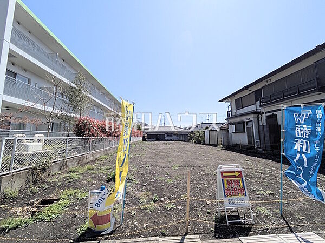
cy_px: 122
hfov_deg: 102.1
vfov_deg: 85.7
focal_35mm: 14
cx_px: 162
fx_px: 131
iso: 51
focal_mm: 1.83
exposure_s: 1/1965
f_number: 2.2
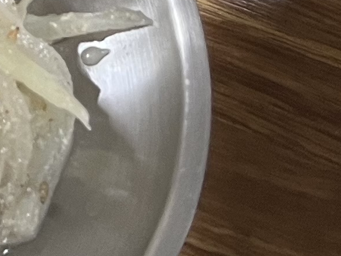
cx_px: -425
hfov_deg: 9.9
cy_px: -591
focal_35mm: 179
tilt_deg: -47.0
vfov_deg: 7.1
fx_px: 1763
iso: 125
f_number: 1.6
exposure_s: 1/60
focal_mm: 5.1
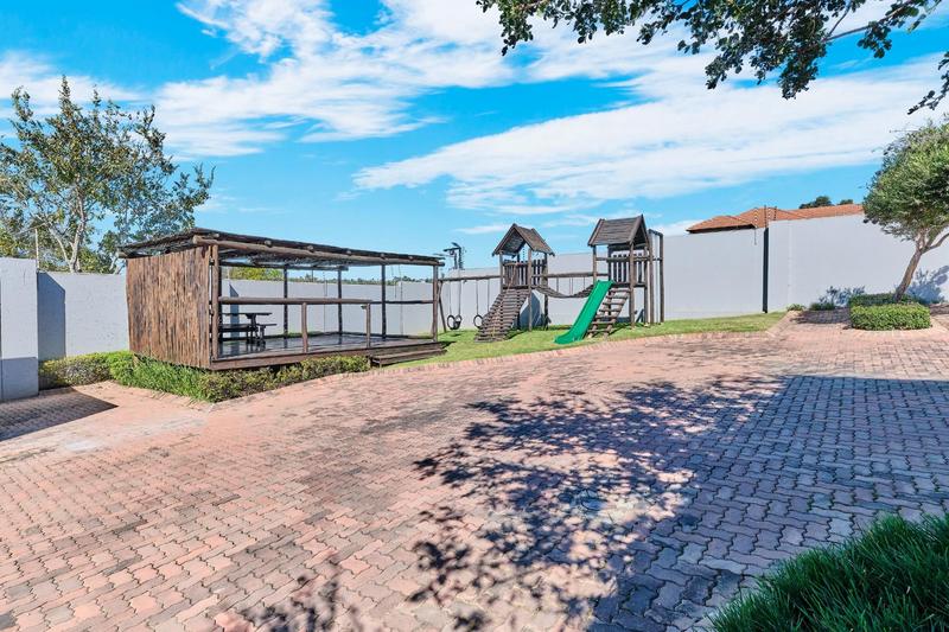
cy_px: 316
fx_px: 474
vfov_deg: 67.4
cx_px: 474
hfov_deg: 90.0
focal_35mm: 18
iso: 800
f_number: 8
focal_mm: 12
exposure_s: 1/1000
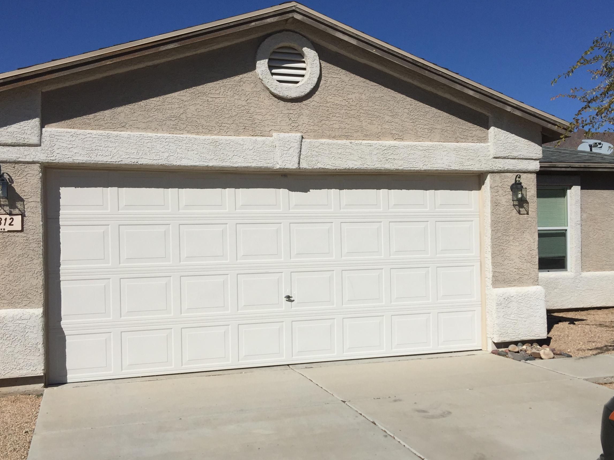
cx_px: 325
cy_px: 256
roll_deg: +1.0
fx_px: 674
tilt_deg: -1.5
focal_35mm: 38
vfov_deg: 37.7
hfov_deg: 48.9
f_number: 2.2
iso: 32
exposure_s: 1/6623
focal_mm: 4.15
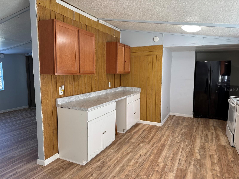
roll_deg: +1.6
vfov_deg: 56.8
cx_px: 120
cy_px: 90
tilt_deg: -4.0
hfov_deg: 71.6
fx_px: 166
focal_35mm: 24
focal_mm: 6.76
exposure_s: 1/120
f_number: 1.78
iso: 160
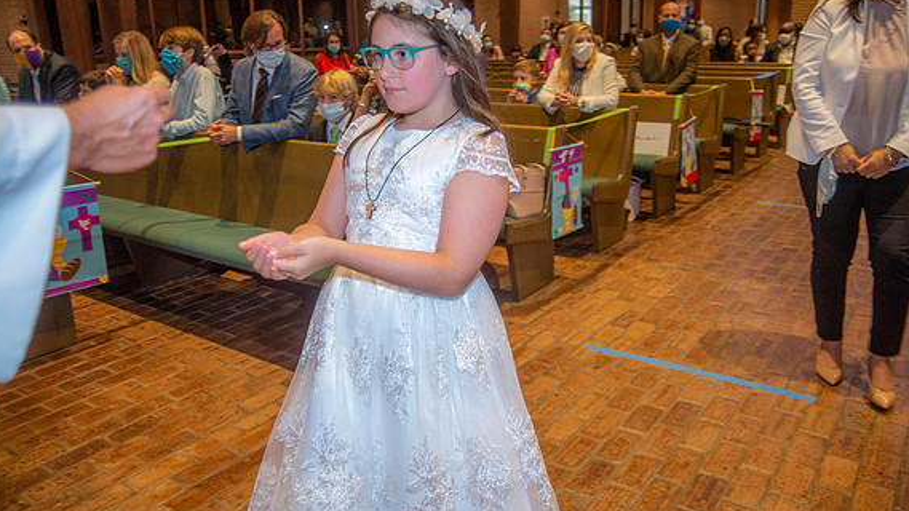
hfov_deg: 61.0
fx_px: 771
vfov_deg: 36.6
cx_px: 454
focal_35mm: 32
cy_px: 222
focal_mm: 30
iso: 1600
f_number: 4.5
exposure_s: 1/125
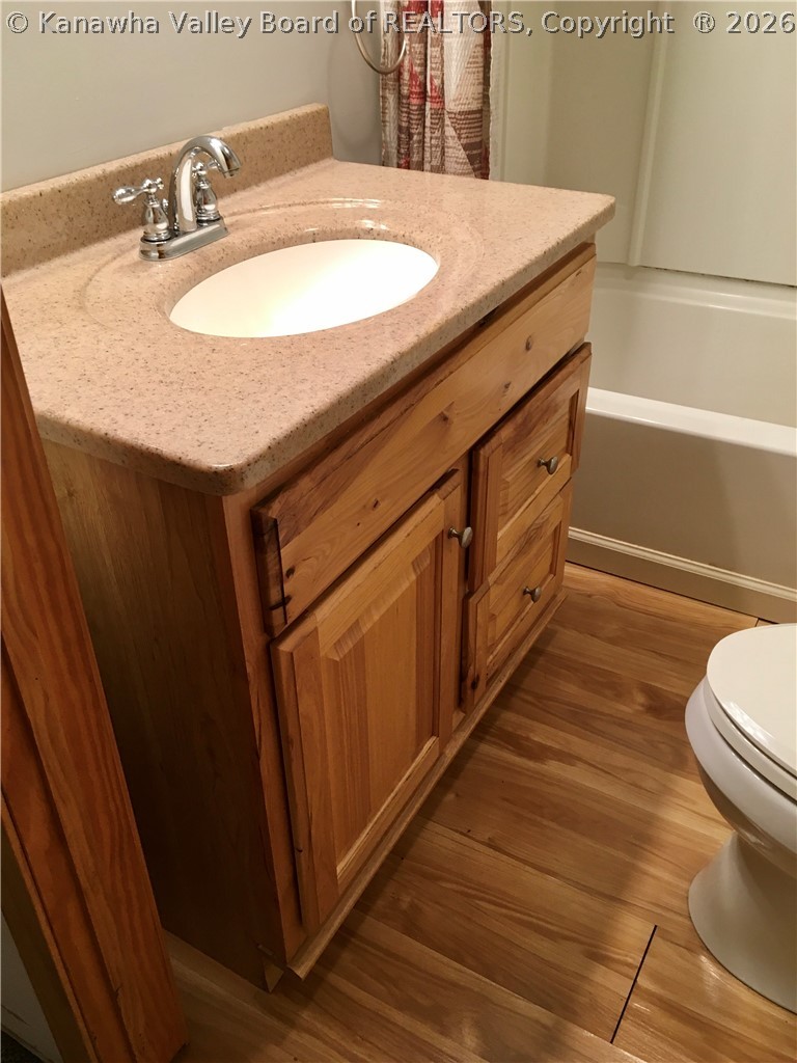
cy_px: 532
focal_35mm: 29
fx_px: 890
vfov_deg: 61.7
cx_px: 398
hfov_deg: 48.2
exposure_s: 1/30
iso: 80
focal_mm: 4.15
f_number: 2.2
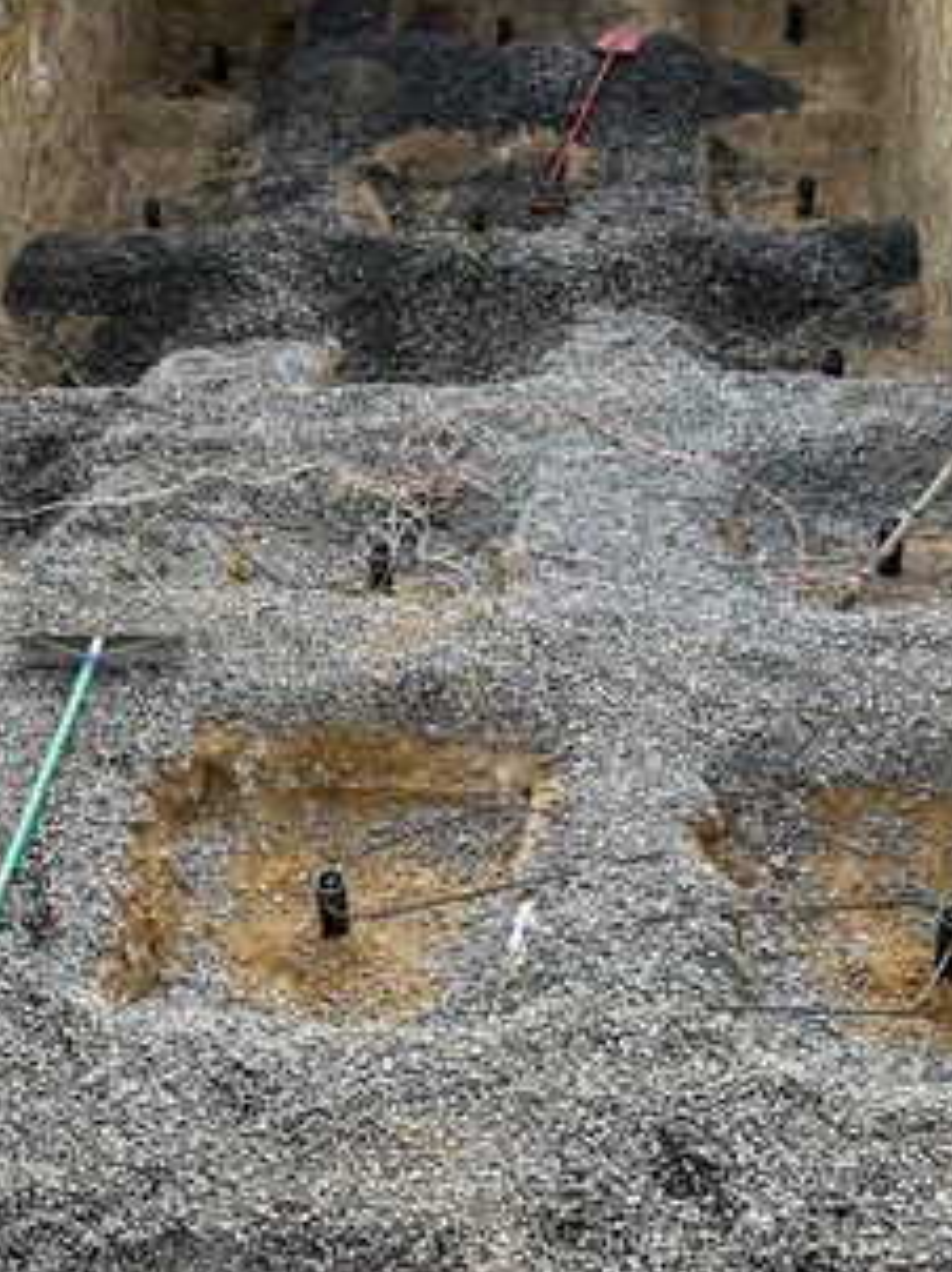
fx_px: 1946
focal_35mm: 53
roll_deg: +6.5
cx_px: 303
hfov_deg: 27.3
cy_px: 541
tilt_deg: -34.8
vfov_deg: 36.1
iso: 80
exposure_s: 1/1437
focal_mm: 6.8
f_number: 1.8
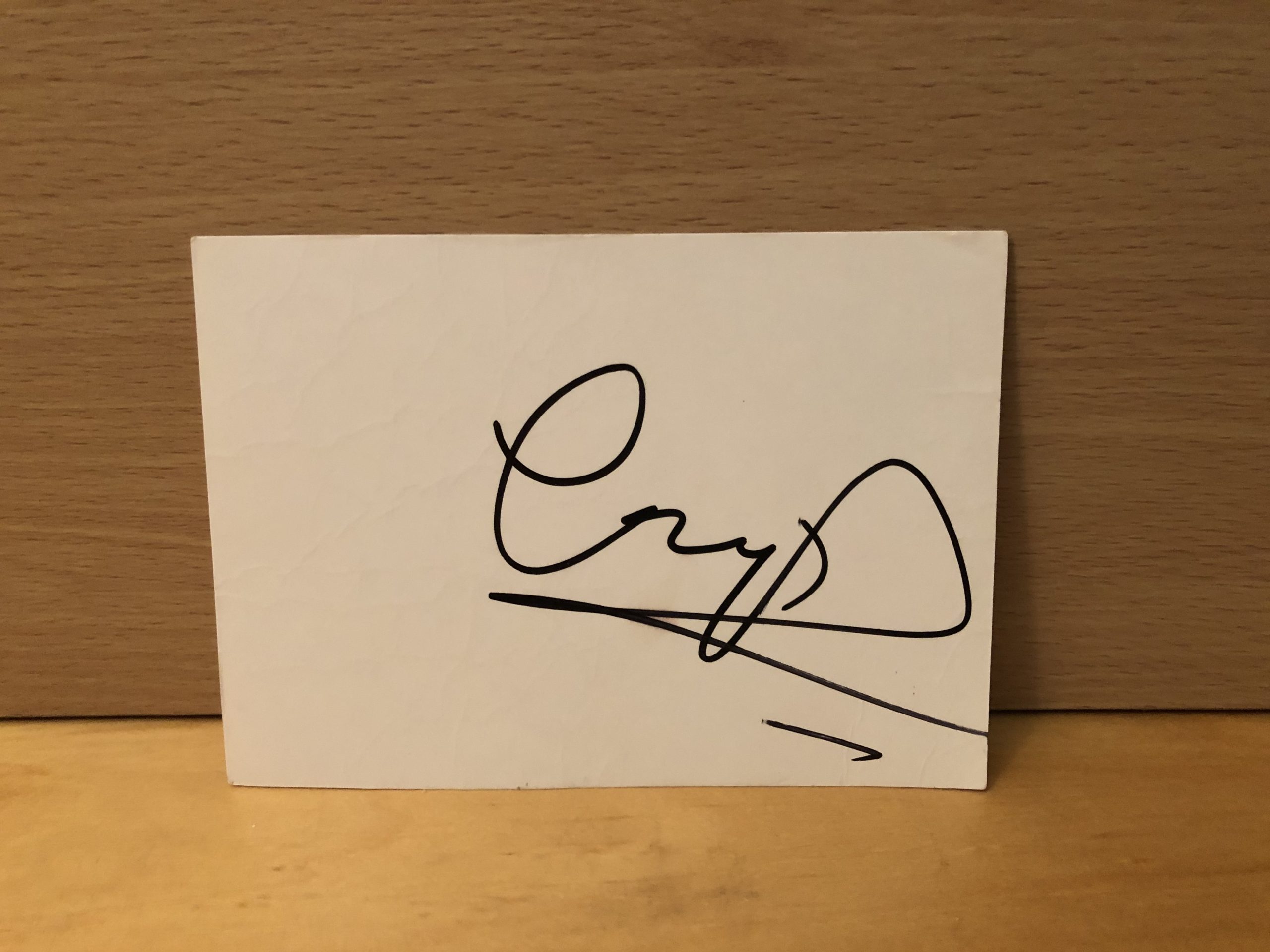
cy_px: 476
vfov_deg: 49.7
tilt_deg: -23.9
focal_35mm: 28
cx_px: 635
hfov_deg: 63.4
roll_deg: +0.6
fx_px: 1027
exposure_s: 1/9
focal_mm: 3.99
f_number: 1.8
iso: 100
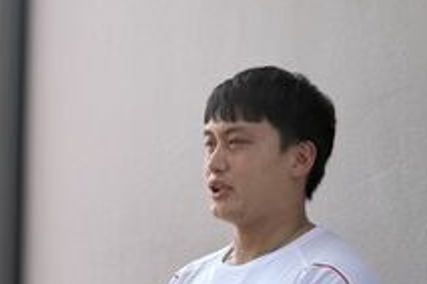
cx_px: 200
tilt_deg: +2.0
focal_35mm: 195
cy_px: 180
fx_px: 2313
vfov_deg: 7.0
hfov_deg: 10.5
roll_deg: -0.4
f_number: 2.8
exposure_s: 1/280
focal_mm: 16.89
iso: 50
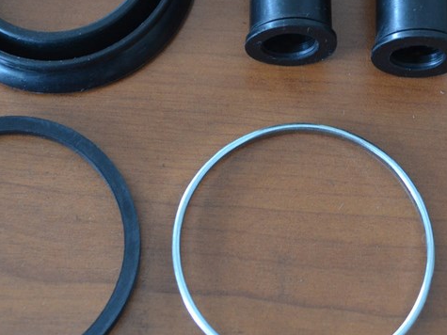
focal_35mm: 84
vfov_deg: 17.5
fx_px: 1084
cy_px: 109
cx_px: 254
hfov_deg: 23.3
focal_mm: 24
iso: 900
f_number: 4
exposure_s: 1/15
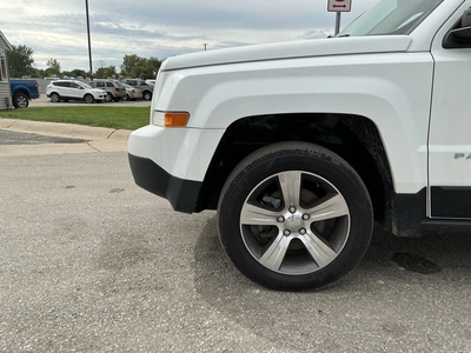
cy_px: 176
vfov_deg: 49.7
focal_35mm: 28
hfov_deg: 63.4
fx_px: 381
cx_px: 236
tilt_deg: -11.3
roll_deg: -1.5
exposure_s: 1/1786
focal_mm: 3
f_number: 1.8
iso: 25
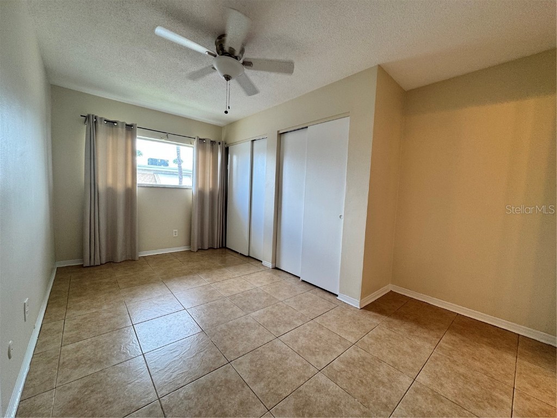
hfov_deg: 102.1
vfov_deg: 85.7
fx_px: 225
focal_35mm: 14
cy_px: 209
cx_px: 278
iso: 125
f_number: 2.2
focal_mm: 2.22
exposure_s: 1/120
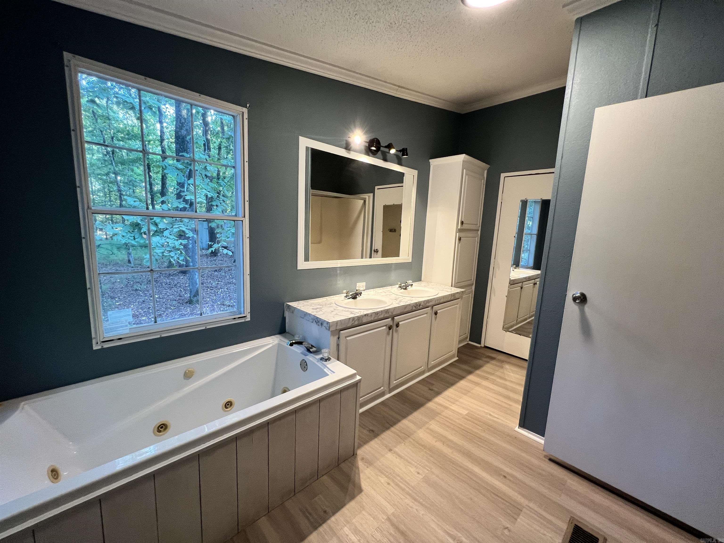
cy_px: 272
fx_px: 272
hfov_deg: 106.2
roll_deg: -2.9
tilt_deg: -9.0
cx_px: 362
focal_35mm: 13
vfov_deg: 89.9
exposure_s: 1/60
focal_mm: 1.57
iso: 160
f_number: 1.8
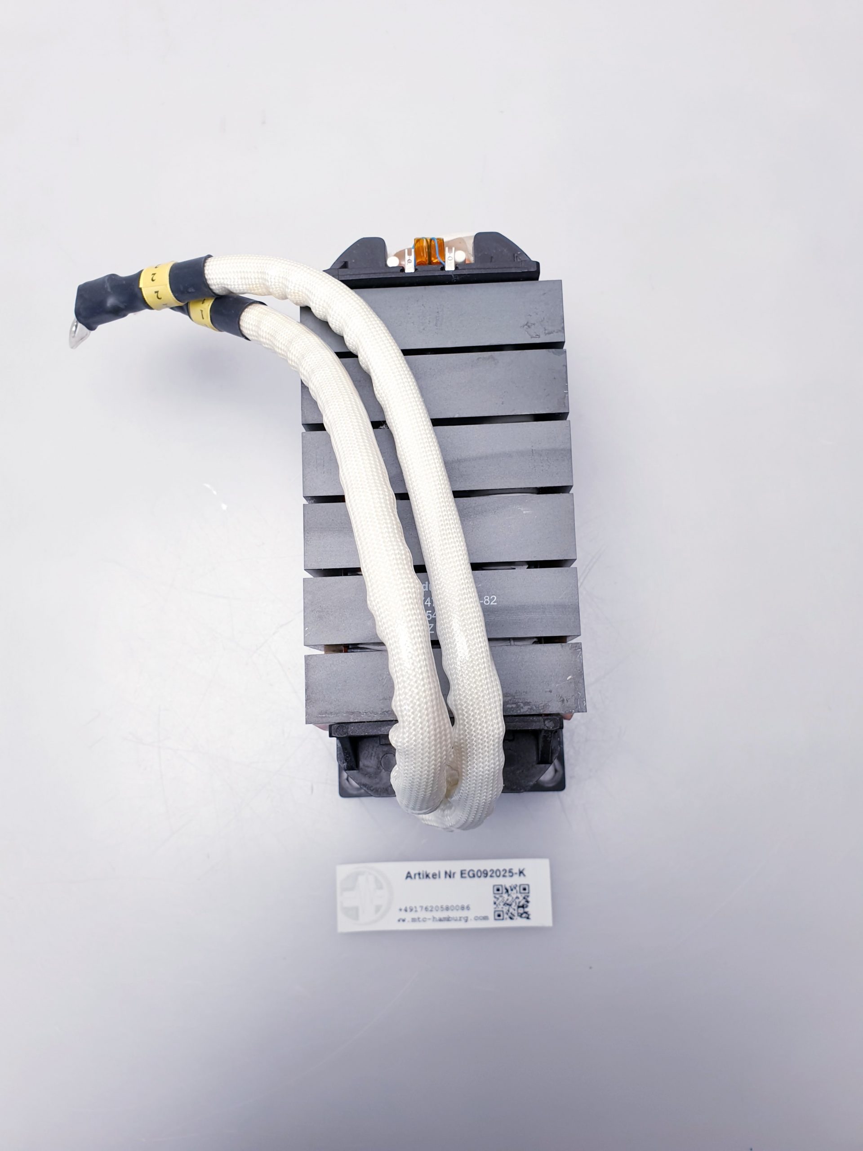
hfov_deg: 53.1
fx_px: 864
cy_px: 576
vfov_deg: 67.3
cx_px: 432
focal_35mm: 26
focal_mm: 4.3
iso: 50
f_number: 2.4
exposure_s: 1/50
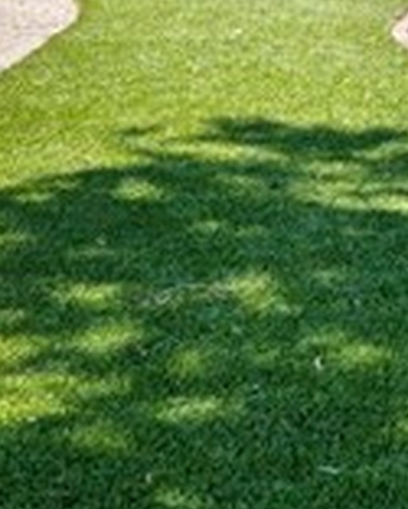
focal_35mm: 86
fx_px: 1297
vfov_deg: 18.6
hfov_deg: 16.9
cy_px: -334
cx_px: 519
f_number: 9
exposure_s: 1/160
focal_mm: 14
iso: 250
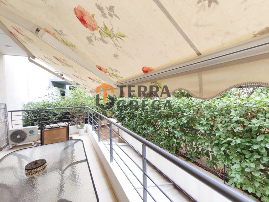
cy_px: 101
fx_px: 117
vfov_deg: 81.7
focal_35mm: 15
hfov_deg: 98.2
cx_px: 134
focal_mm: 1.91
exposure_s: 1/100
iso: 64
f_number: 2.2
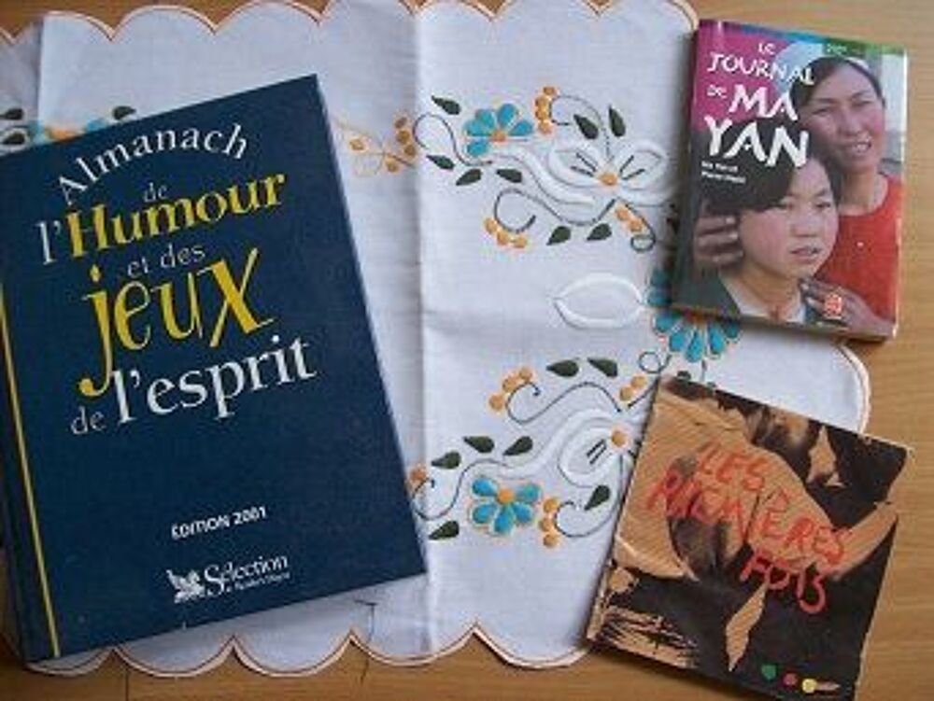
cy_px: 350
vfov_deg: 39.7
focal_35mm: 36
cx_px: 467
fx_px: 972
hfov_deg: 51.3
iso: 160
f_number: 2.7
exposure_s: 1/22.3
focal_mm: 6
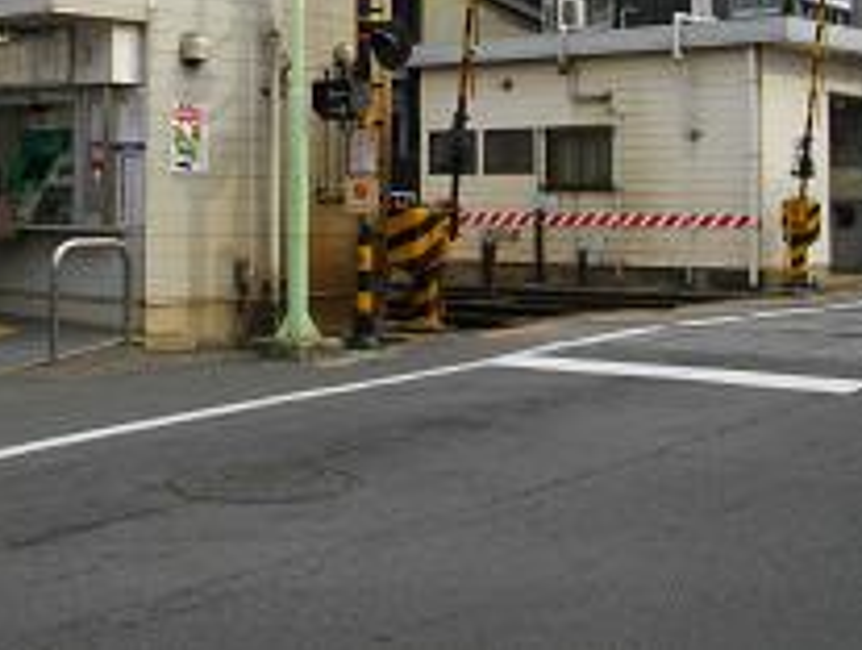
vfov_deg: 23.7
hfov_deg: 31.9
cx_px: 302
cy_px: 50
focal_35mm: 60
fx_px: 1497
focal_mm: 5.7
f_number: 5.5
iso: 100
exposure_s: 1/200
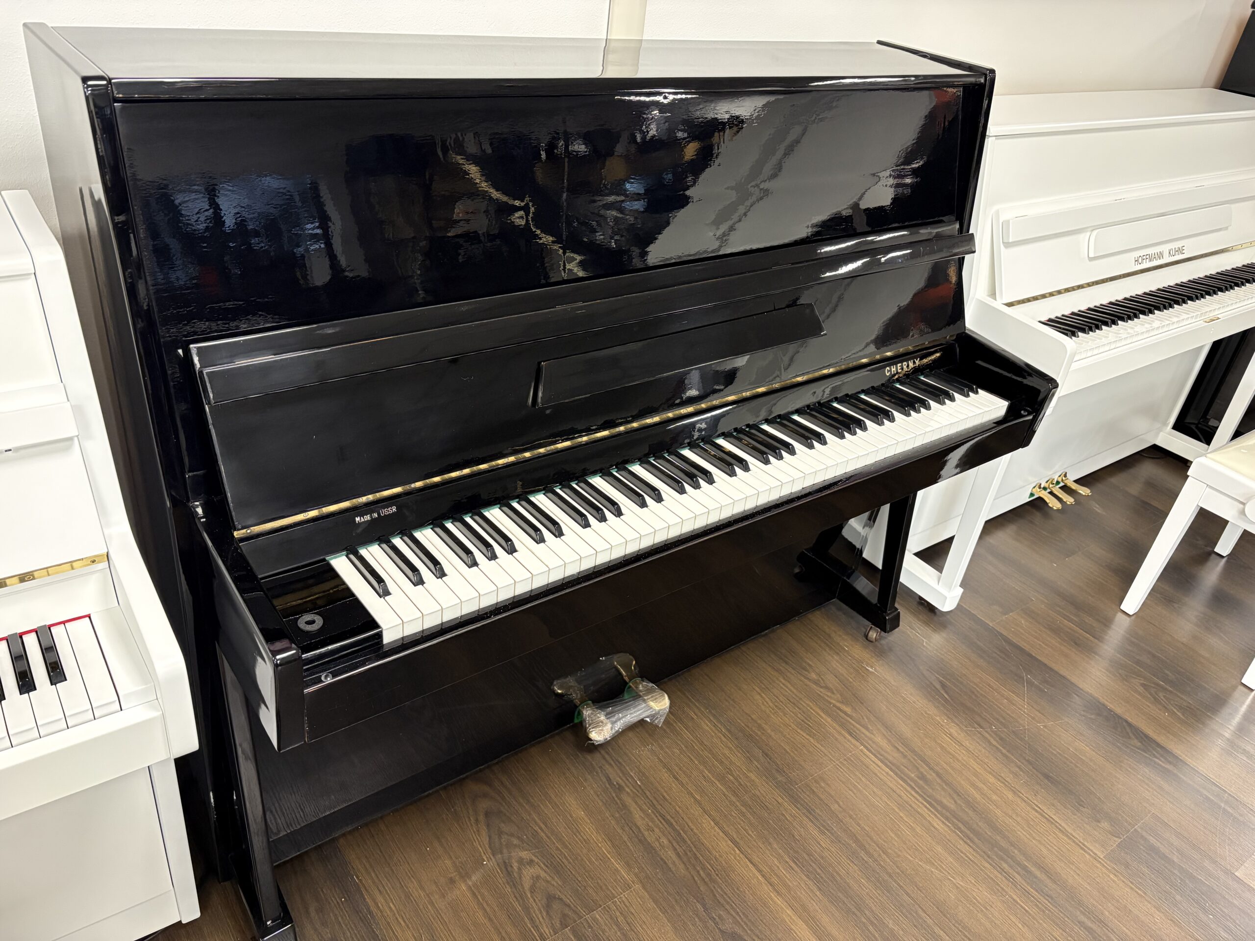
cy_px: 470
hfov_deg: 67.3
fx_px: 943
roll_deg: -7.4
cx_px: 628
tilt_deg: -31.8
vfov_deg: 53.1
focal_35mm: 26
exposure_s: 1/50
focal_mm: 5.96
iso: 320
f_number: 1.6
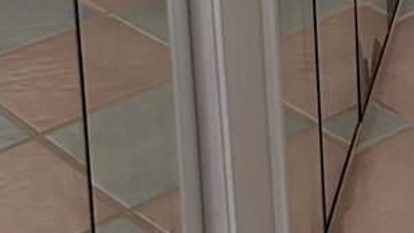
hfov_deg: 12.8
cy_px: -408
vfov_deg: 7.3
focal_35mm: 152
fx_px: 1669
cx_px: 753
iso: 160
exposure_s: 1/60
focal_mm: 5.96
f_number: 1.6
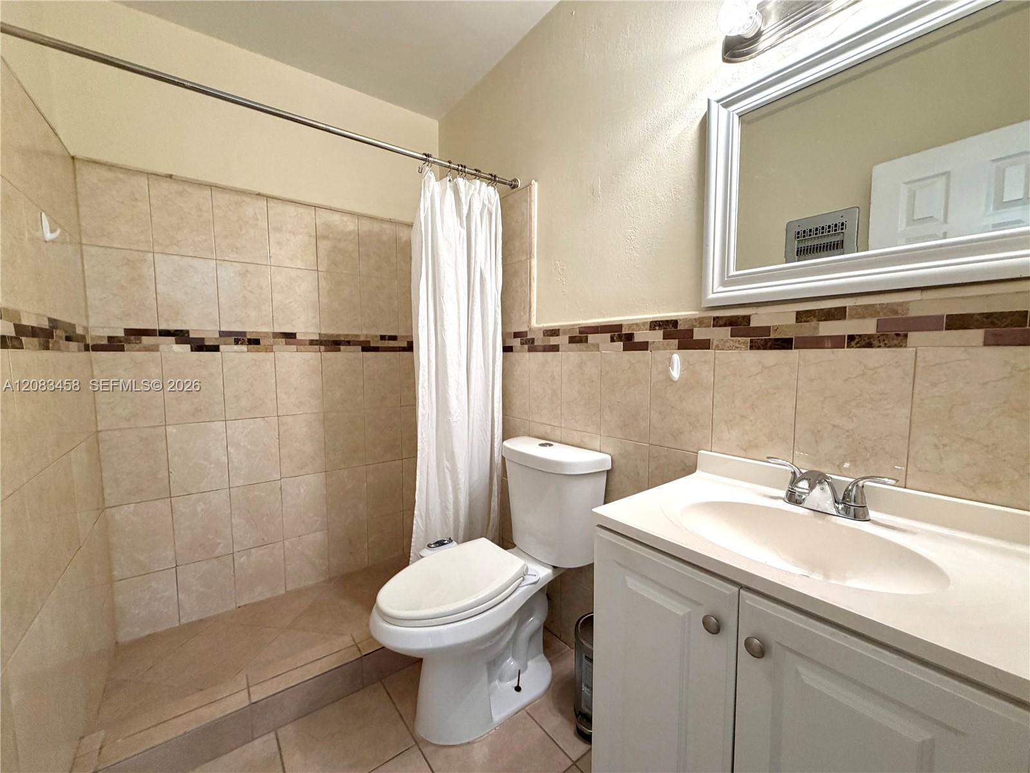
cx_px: 515
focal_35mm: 14
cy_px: 386
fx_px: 417
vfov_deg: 85.7
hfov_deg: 102.1
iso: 250
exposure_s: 1/120
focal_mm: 2.22
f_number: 2.2
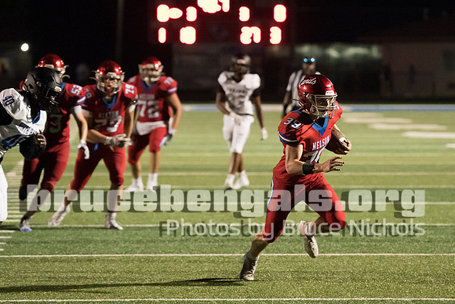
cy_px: 140
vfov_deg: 6.0
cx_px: 299
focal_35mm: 227
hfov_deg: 9.0
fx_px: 2875
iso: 12800
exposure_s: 1/1250
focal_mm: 142
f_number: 2.8
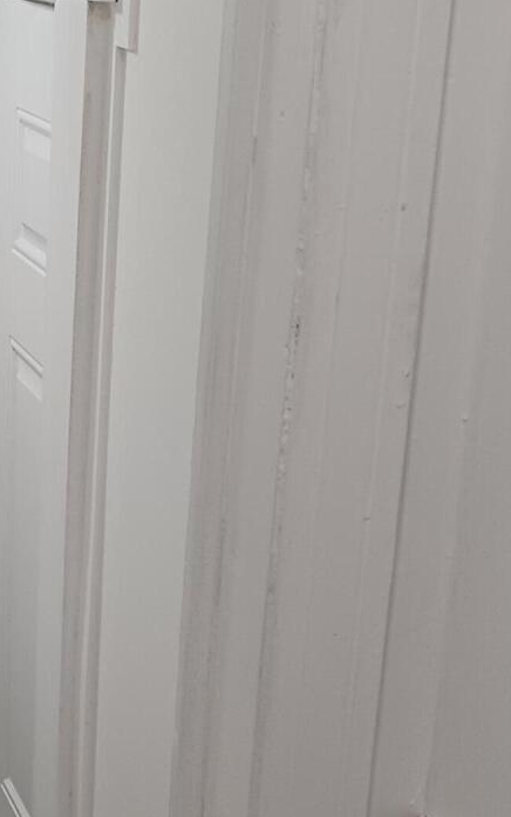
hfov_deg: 14.7
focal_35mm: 82
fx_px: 1828
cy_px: 493
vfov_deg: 25.2
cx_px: -270
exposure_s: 1/60
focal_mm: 4
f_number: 1.8
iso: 160
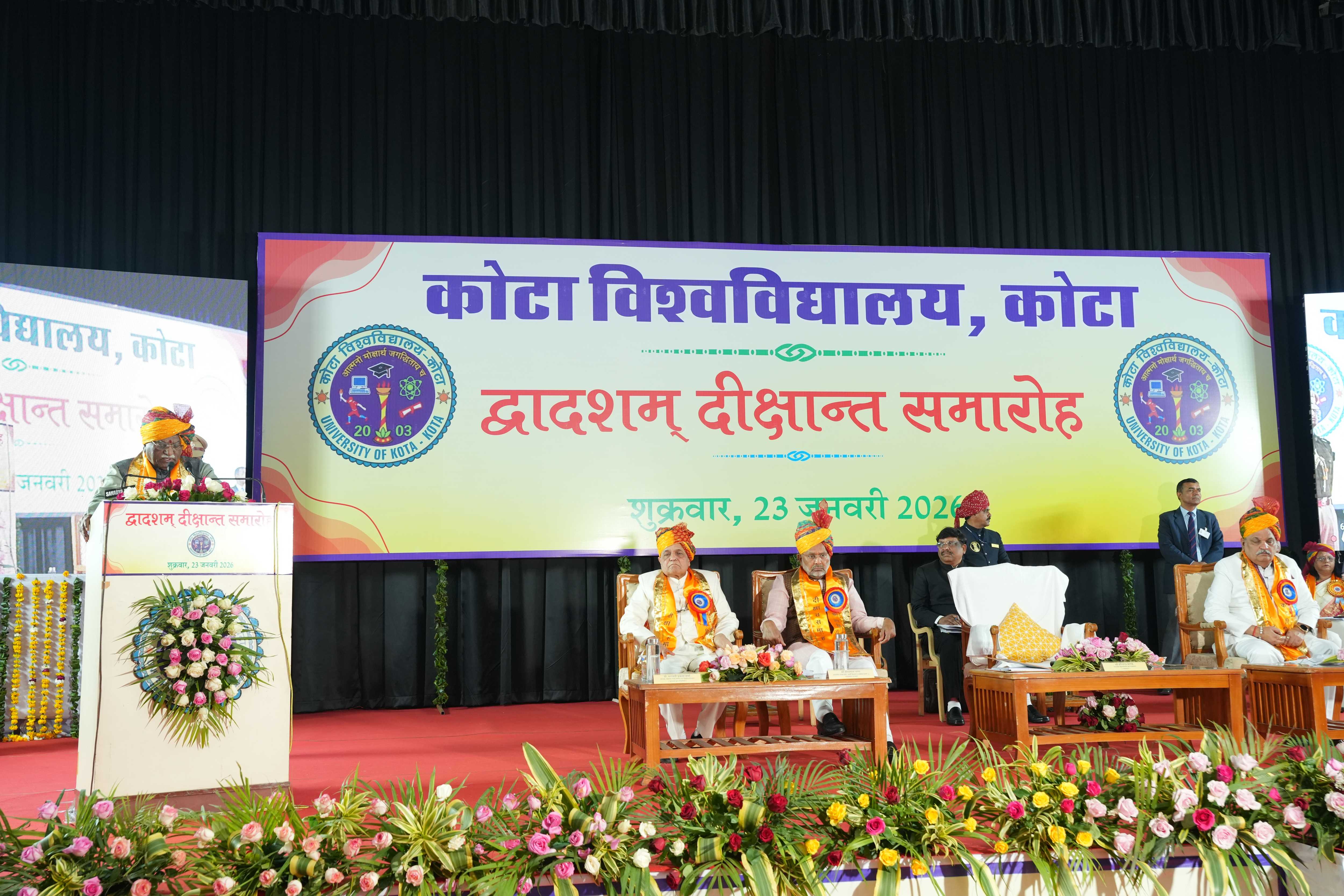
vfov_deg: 35.6
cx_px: 672
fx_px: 1396
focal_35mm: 37
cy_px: 448
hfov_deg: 51.4
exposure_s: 1/125
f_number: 5
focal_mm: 37.4
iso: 2000
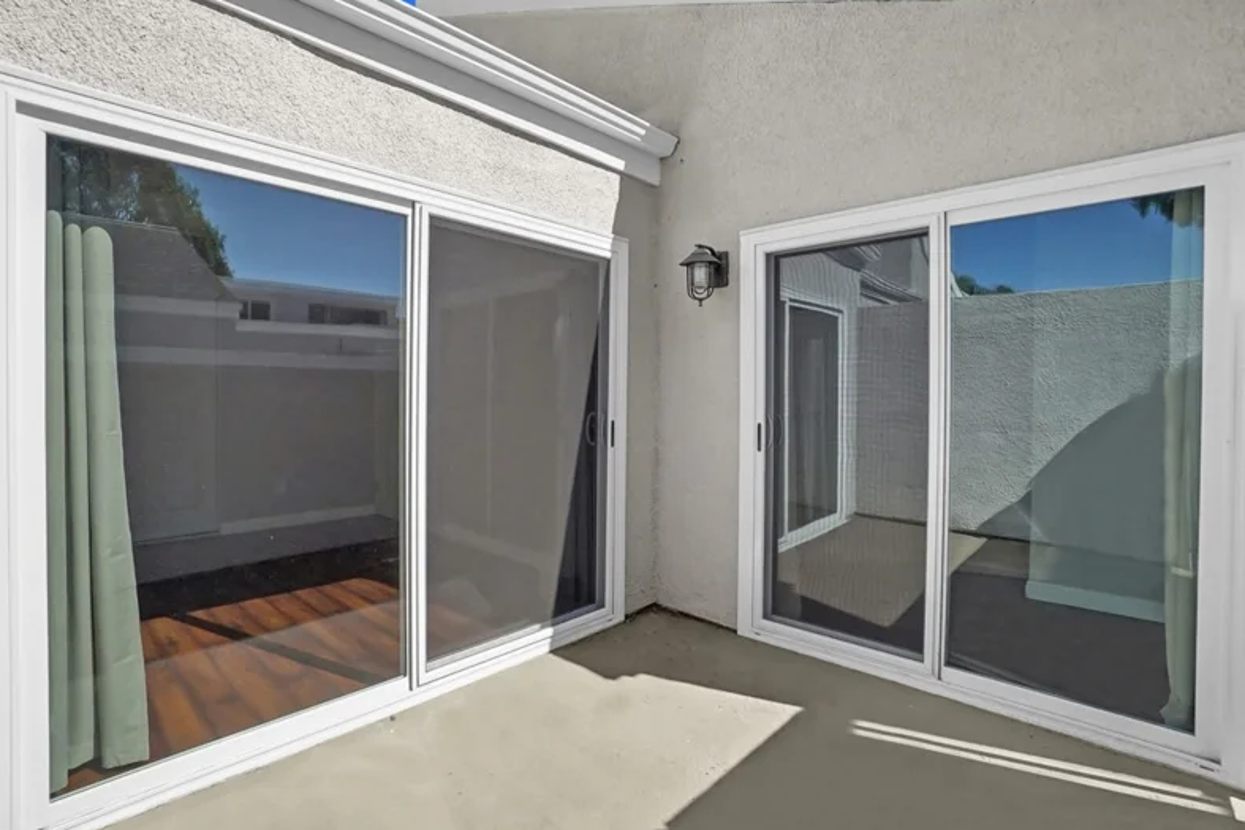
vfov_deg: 73.7
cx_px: 618
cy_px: 395
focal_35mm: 16
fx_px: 553
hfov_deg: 96.7
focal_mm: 10
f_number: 10
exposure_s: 1/1250
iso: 1000
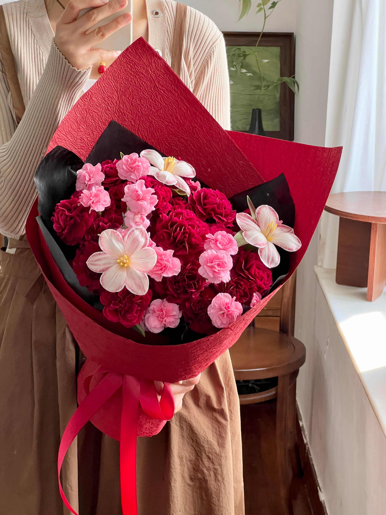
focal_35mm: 77
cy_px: 258
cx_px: 193
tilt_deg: -14.5
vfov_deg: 25.3
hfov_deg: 19.1
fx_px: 1145
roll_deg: -0.9
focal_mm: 9
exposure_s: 1/65
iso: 250
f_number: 2.8
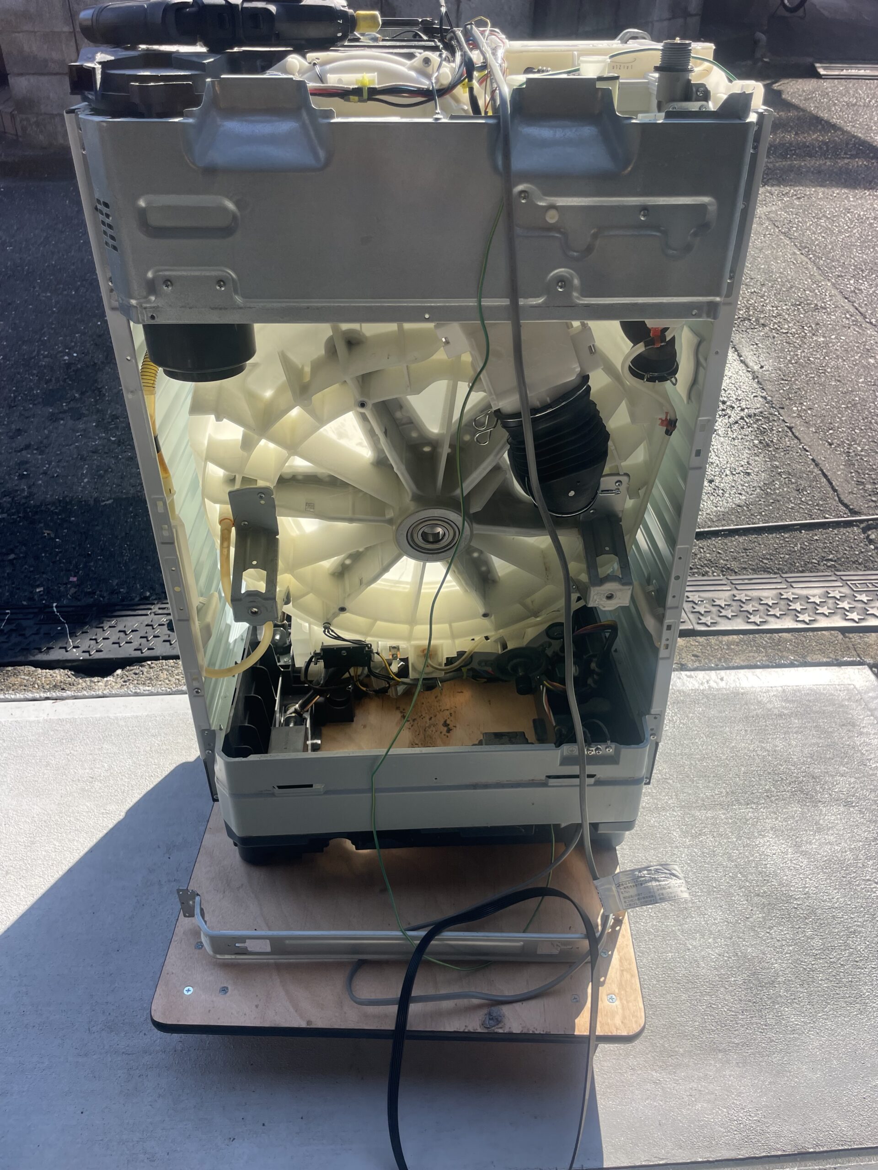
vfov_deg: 67.3
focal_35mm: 26
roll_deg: -2.1
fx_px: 879
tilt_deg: -38.1
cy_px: 585
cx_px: 439
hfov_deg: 53.1
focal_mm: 4.2
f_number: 1.6
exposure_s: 1/1667
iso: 32
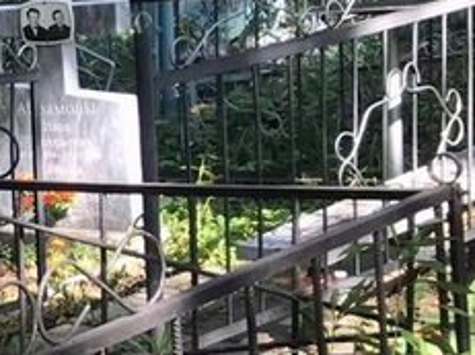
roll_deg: +13.0
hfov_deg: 13.0
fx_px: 1701
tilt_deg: -15.2
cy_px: 390
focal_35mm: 124
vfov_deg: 11.8
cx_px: -570
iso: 20
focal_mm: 3.99
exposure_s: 1/250
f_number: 1.8
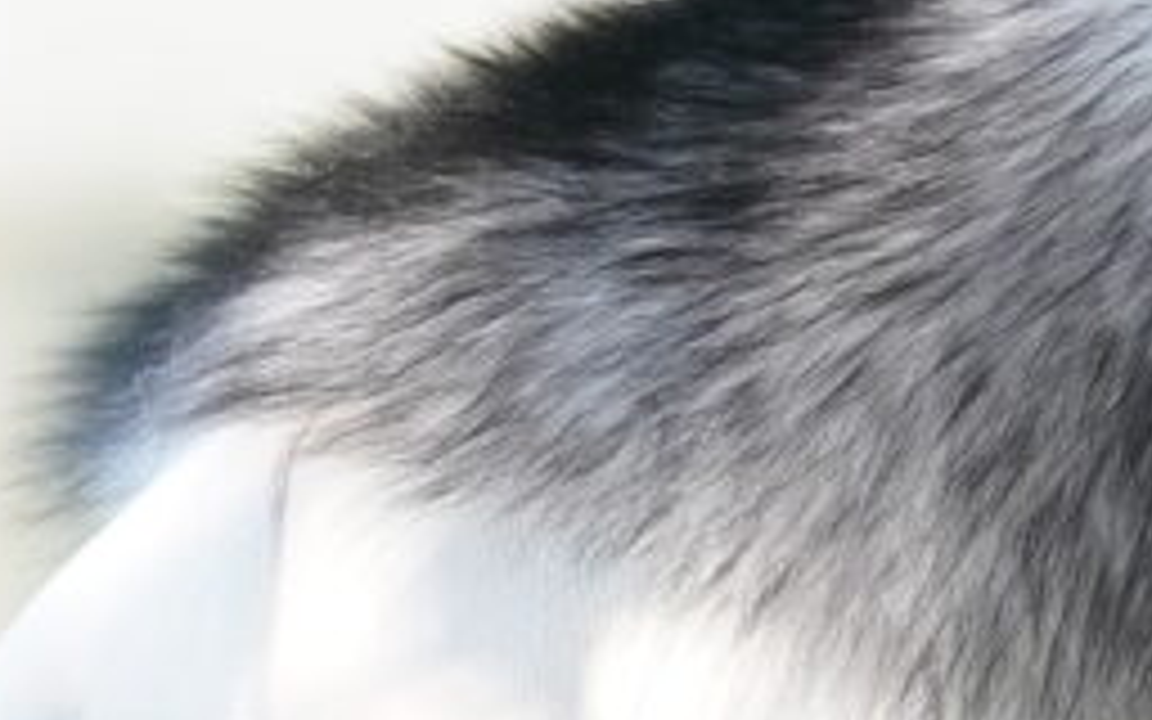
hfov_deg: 2.4
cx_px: 2050
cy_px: 1674
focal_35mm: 876
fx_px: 27503
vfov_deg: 1.5
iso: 320
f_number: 2.8
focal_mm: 86
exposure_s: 1/320
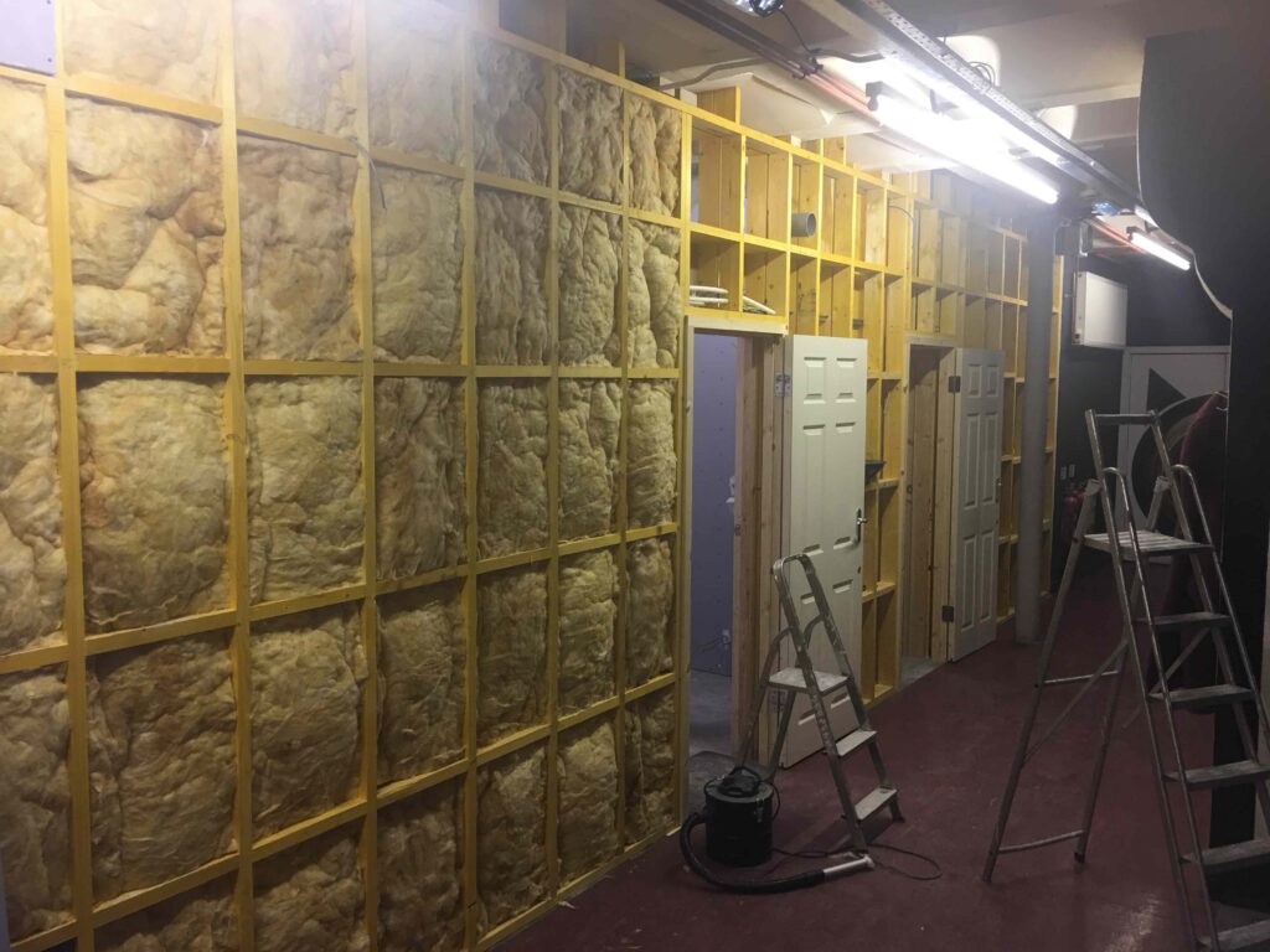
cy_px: 476
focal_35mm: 29
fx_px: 1064
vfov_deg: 48.2
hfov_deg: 61.7
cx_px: 635
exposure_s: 1/17
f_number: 2.2
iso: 40
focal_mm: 4.15
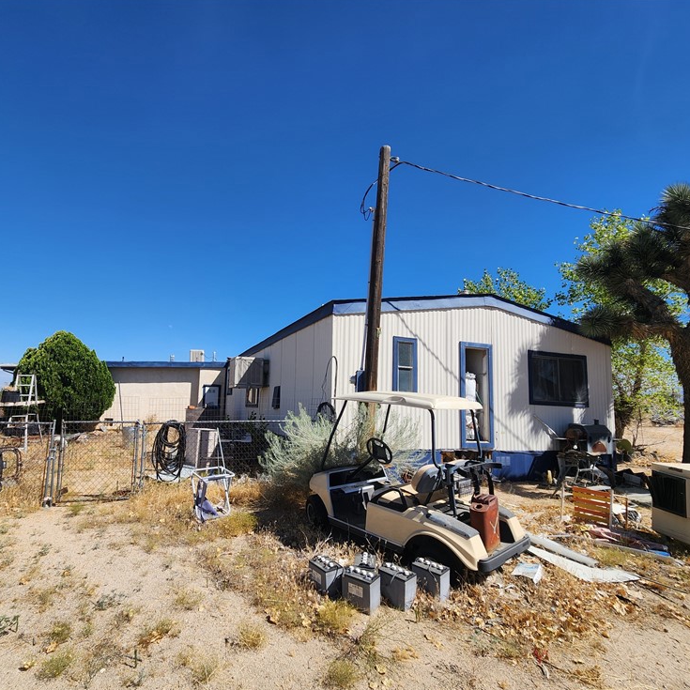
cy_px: 357
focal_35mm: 16
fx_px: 361
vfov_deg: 87.4
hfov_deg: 86.9
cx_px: 295
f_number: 2.2
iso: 50
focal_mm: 2.2
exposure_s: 1/2327
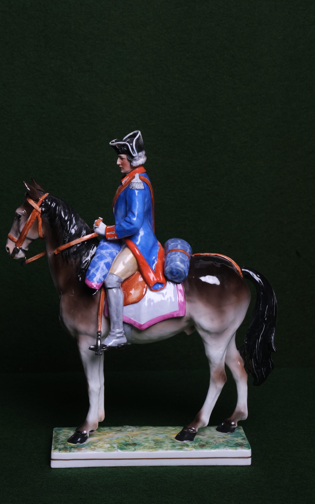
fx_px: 1003
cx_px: 151
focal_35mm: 73
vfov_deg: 28.2
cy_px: 251
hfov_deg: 17.9
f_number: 11
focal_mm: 47
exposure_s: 1/100
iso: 400
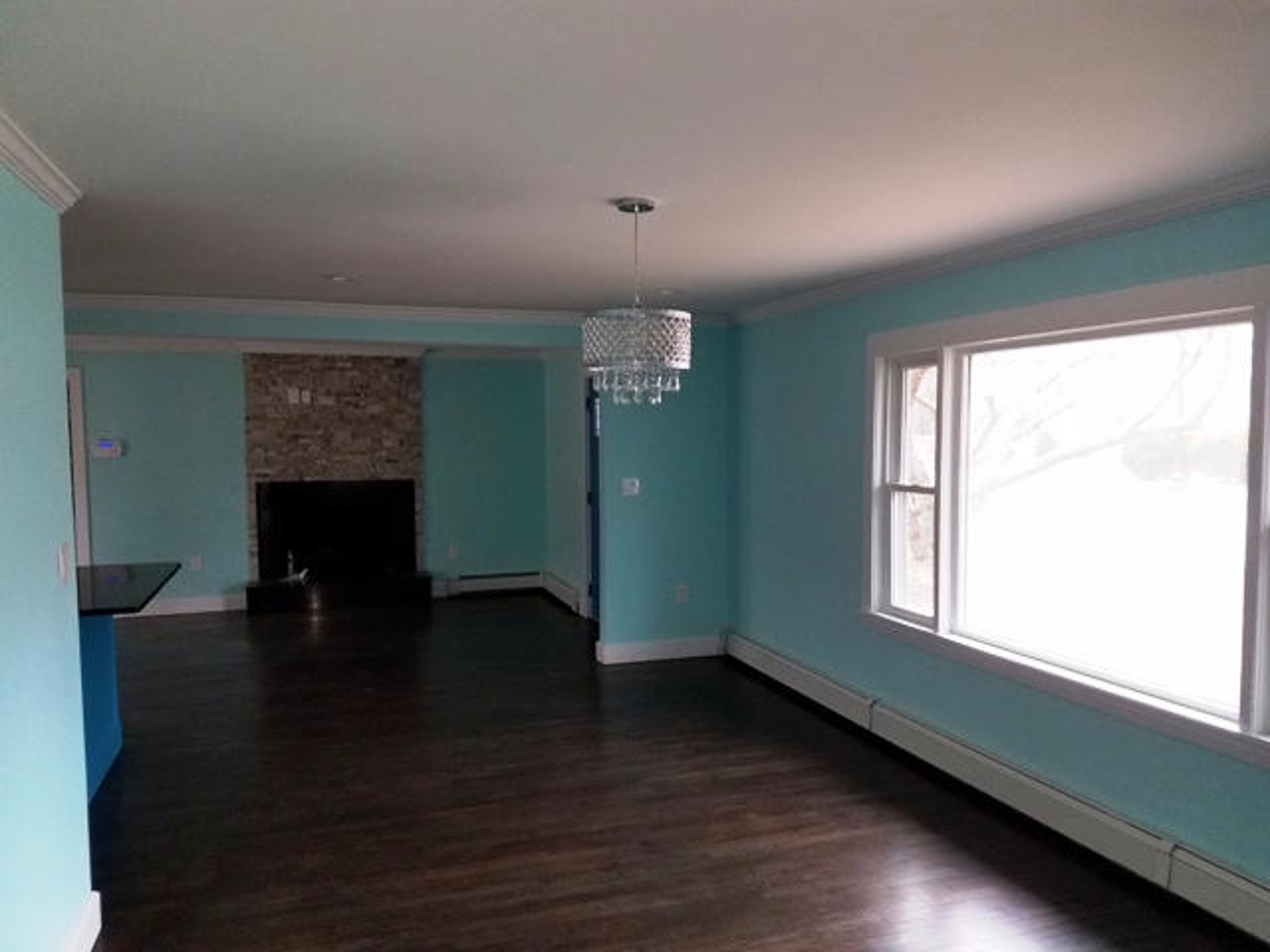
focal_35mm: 26
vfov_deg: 53.1
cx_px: 635
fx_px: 954
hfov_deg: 67.3
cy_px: 476
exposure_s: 1/40
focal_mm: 4.2
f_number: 1.7
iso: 100
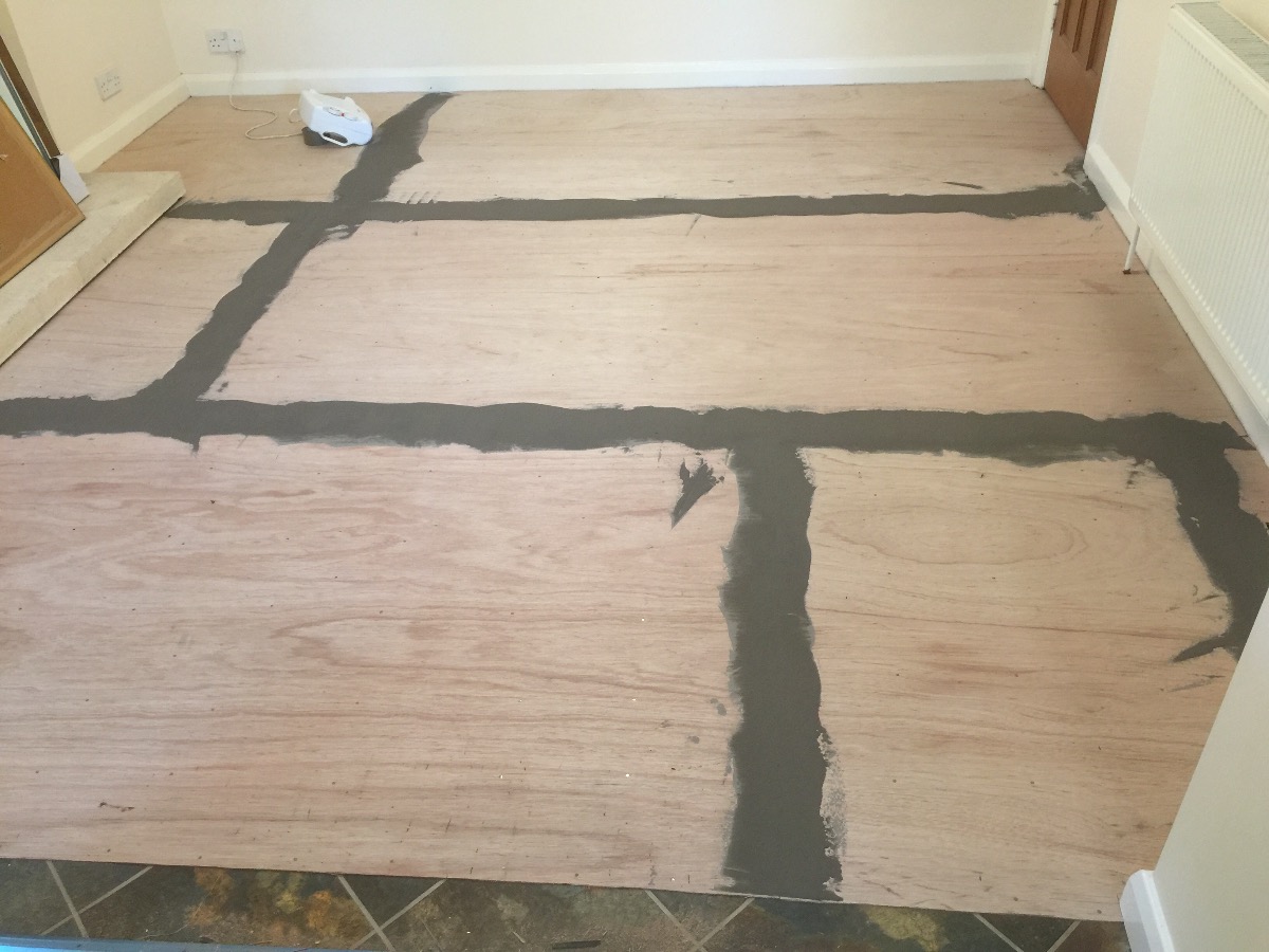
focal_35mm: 29
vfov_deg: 48.2
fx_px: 1063
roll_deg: +3.8
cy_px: 476
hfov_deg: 61.7
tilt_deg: -36.4
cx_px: 634
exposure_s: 1/17
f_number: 2.2
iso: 64
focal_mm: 4.15
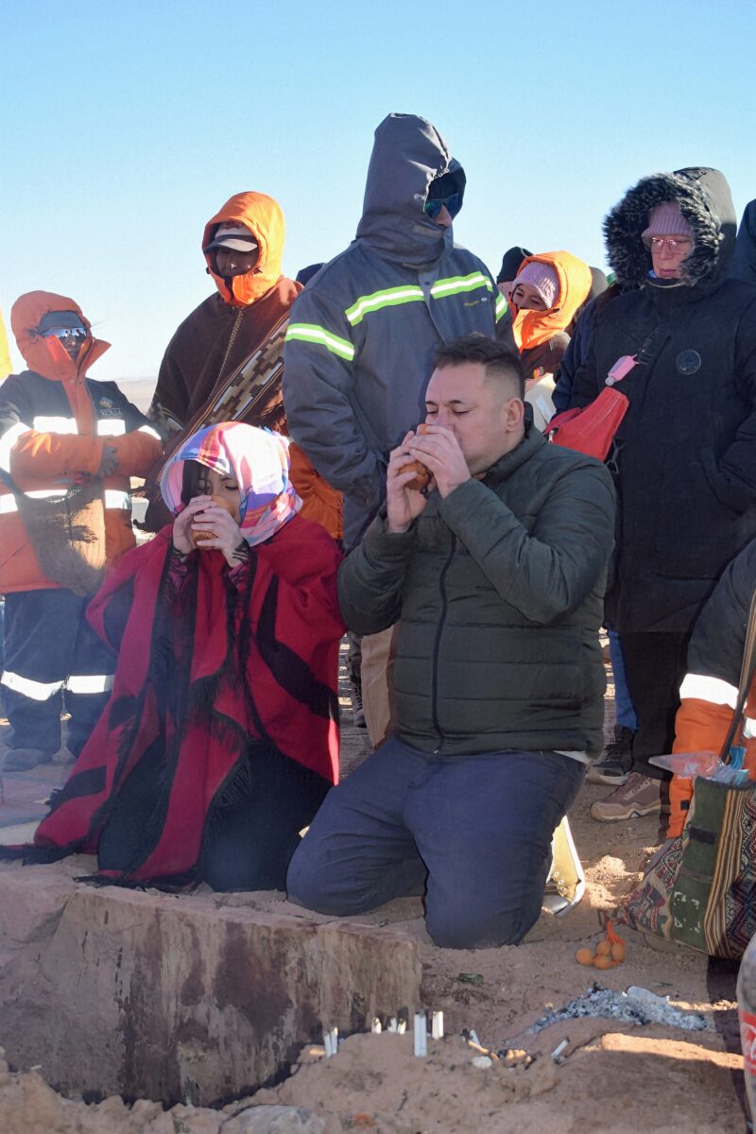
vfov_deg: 33.4
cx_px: 378
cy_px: 567
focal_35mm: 60
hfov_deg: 22.6
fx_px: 1890
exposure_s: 1/125
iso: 100
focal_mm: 40
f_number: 5.6
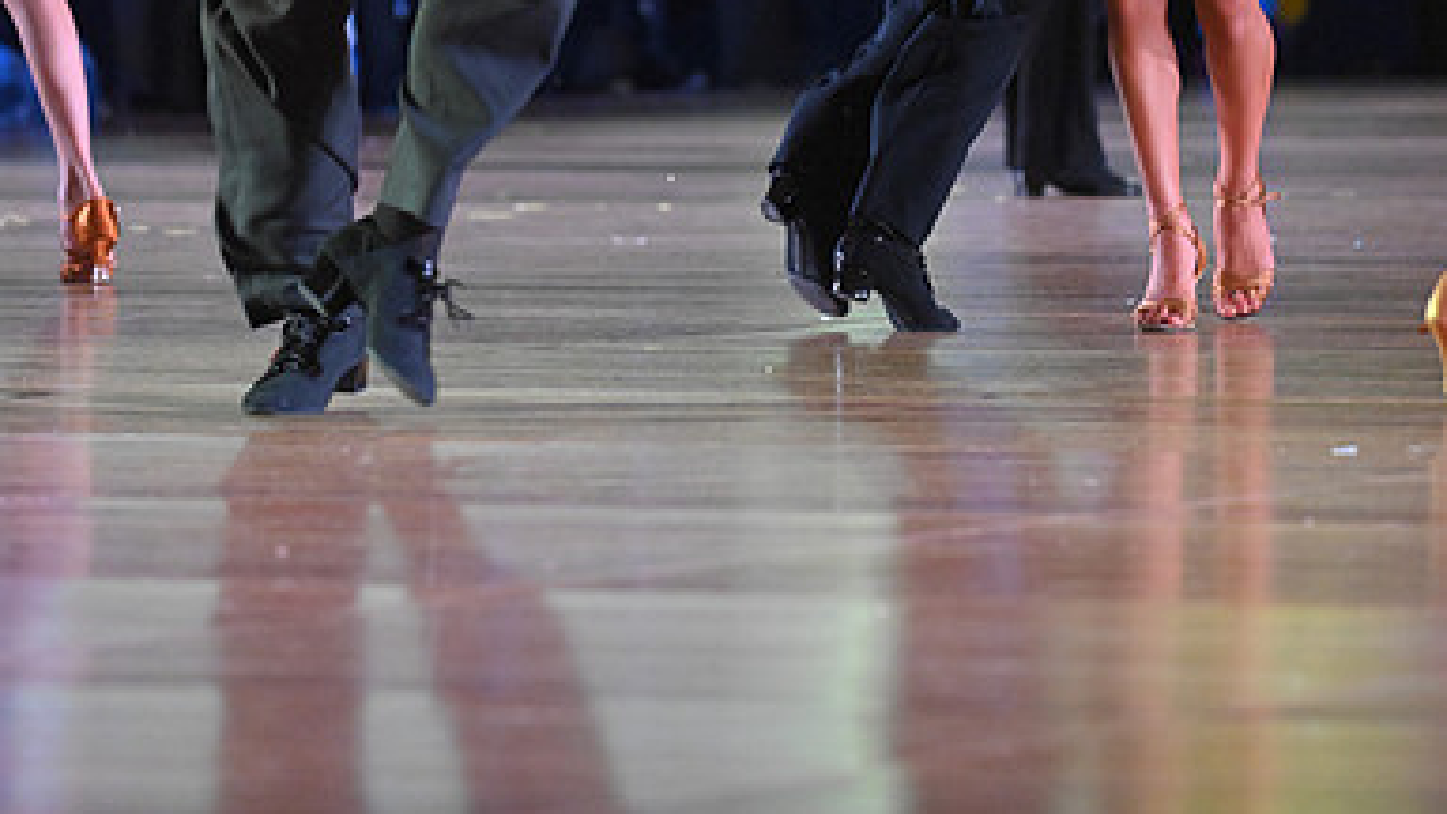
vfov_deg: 4.1
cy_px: -158
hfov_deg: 7.4
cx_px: 722
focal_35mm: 293
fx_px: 11242
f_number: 5
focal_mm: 185
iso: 5000
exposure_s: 1/400
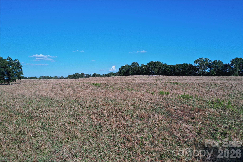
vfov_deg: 46.4
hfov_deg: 65.5
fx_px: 189
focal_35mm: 28
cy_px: 81
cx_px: 122
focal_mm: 10.26
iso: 100
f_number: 5.6
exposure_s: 1/500
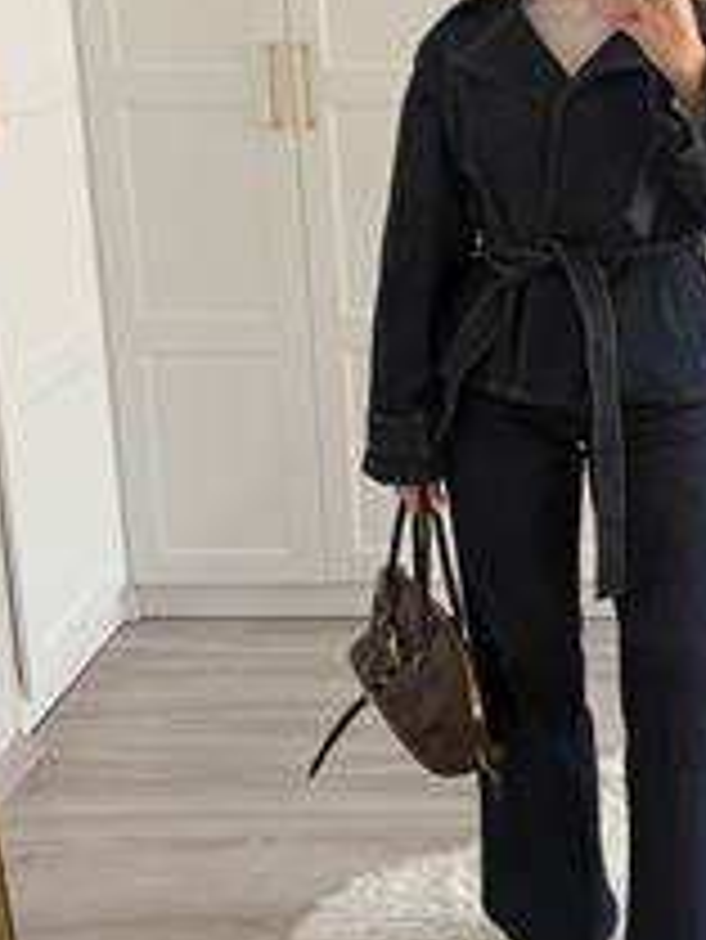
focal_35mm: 46
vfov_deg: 40.0
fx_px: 1250
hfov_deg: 30.2
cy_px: 225
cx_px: 630
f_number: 1.78
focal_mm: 6.76
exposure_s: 1/121
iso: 80
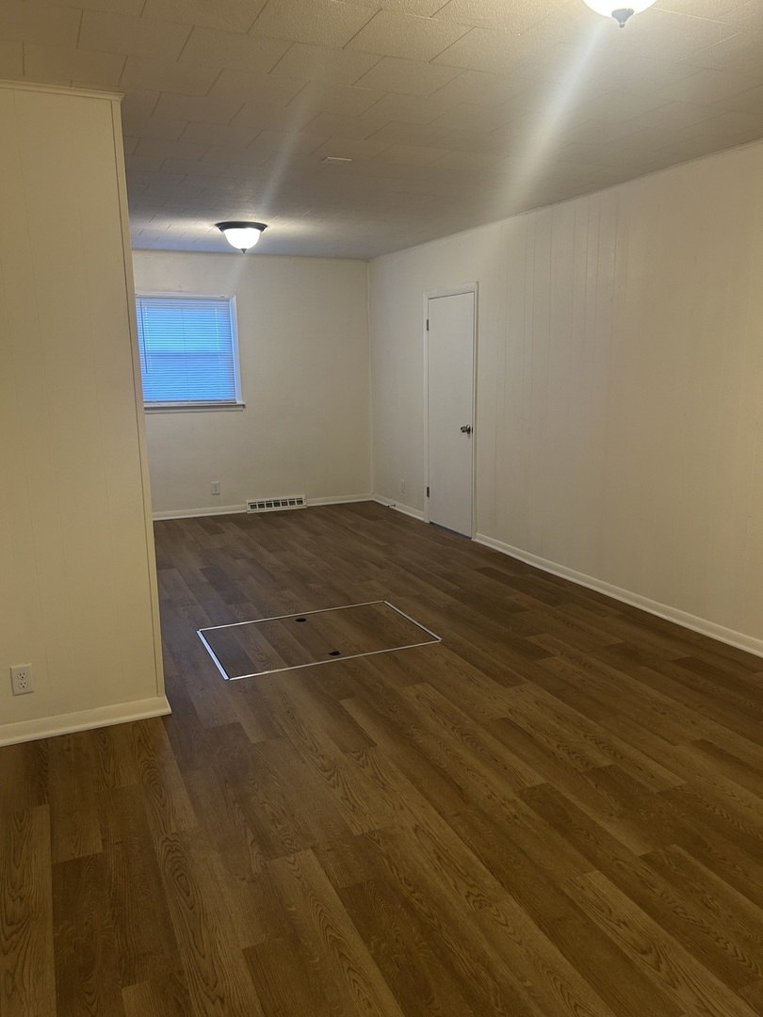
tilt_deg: -12.7
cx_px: 382
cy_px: 508
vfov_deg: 67.3
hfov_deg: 53.1
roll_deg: +0.8
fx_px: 764
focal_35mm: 26
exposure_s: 1/42
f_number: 1.5
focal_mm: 5.7
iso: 125
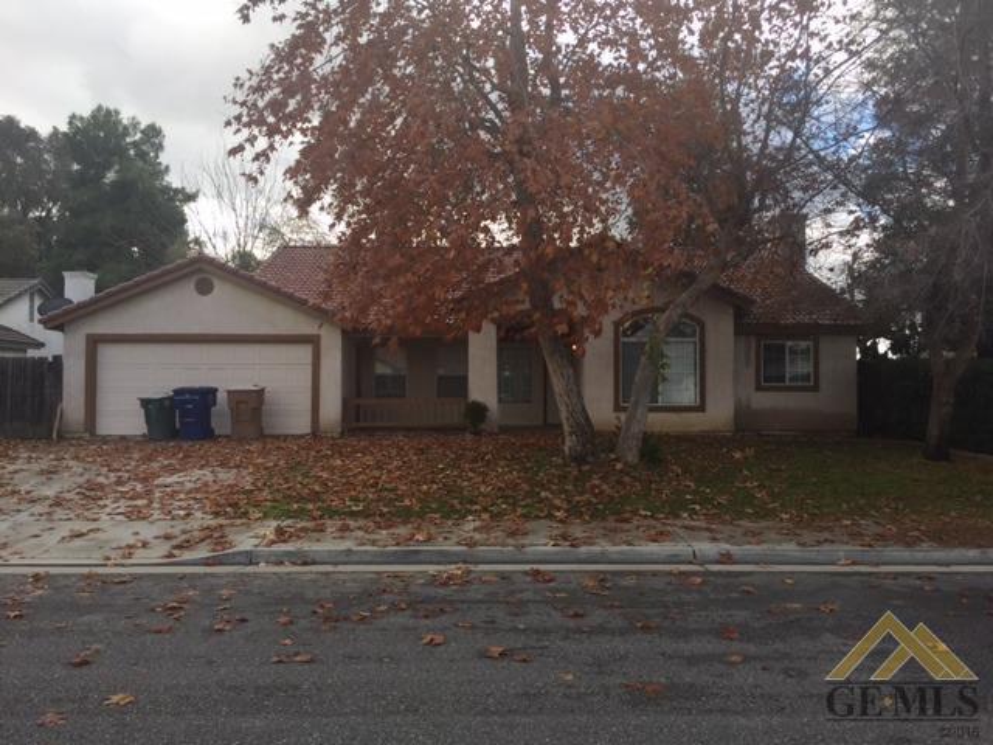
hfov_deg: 61.7
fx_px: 832
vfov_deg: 48.2
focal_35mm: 29
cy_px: 372
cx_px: 496
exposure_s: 1/628
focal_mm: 4.15
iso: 32
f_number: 2.2
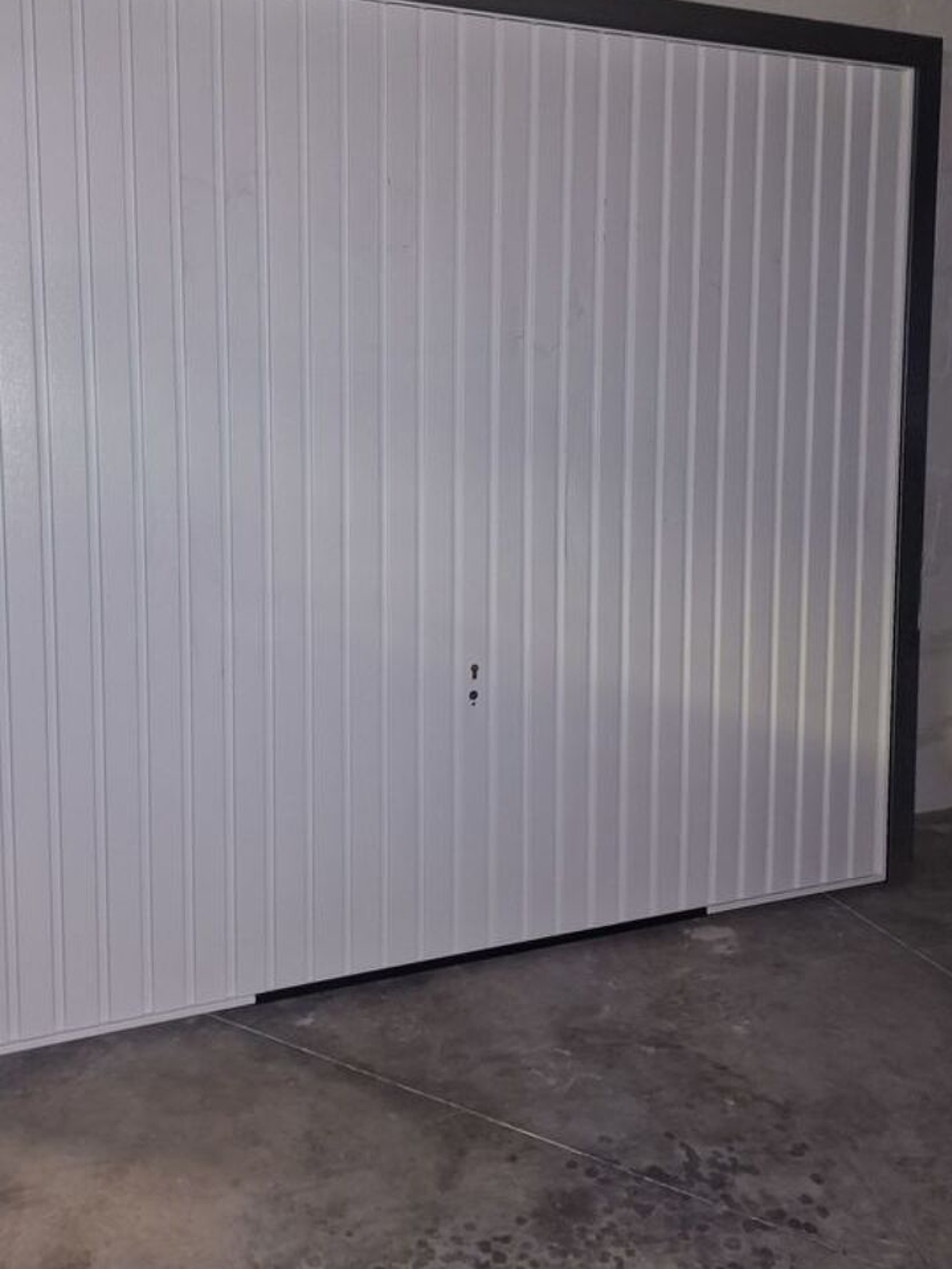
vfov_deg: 56.5
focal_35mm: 32
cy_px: 531
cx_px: 365
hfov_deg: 43.9
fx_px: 1173
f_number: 1.8
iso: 500
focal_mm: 6.4
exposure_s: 1/25
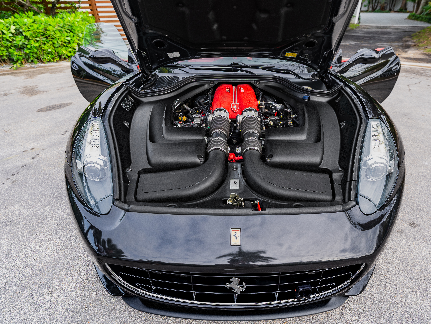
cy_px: 161
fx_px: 261
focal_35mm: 21
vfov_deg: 63.5
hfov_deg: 78.8
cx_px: 235
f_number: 4.5
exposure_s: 1/80
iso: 100
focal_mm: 19
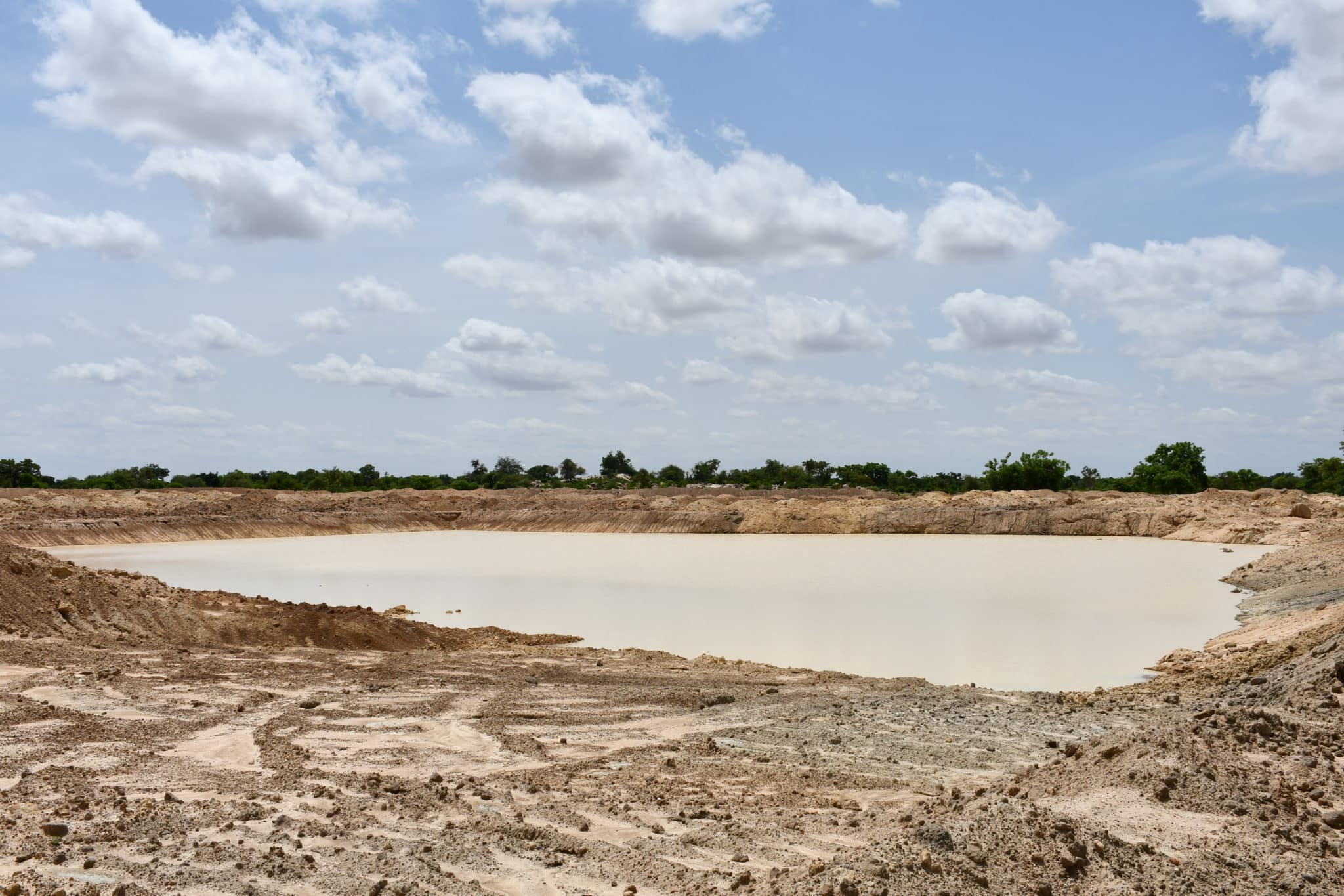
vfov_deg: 38.9
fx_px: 1269
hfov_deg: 55.8
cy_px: 448
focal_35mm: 34
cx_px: 672
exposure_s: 1/500
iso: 100
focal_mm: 23
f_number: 11
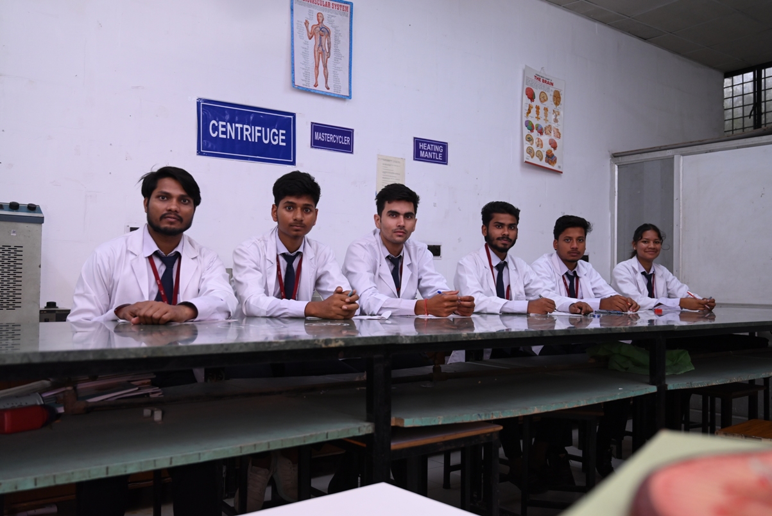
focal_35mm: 33
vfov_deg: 40.0
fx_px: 708
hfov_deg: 57.2
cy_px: 258
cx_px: 386
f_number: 4
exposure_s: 1/125
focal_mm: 33
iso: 1250
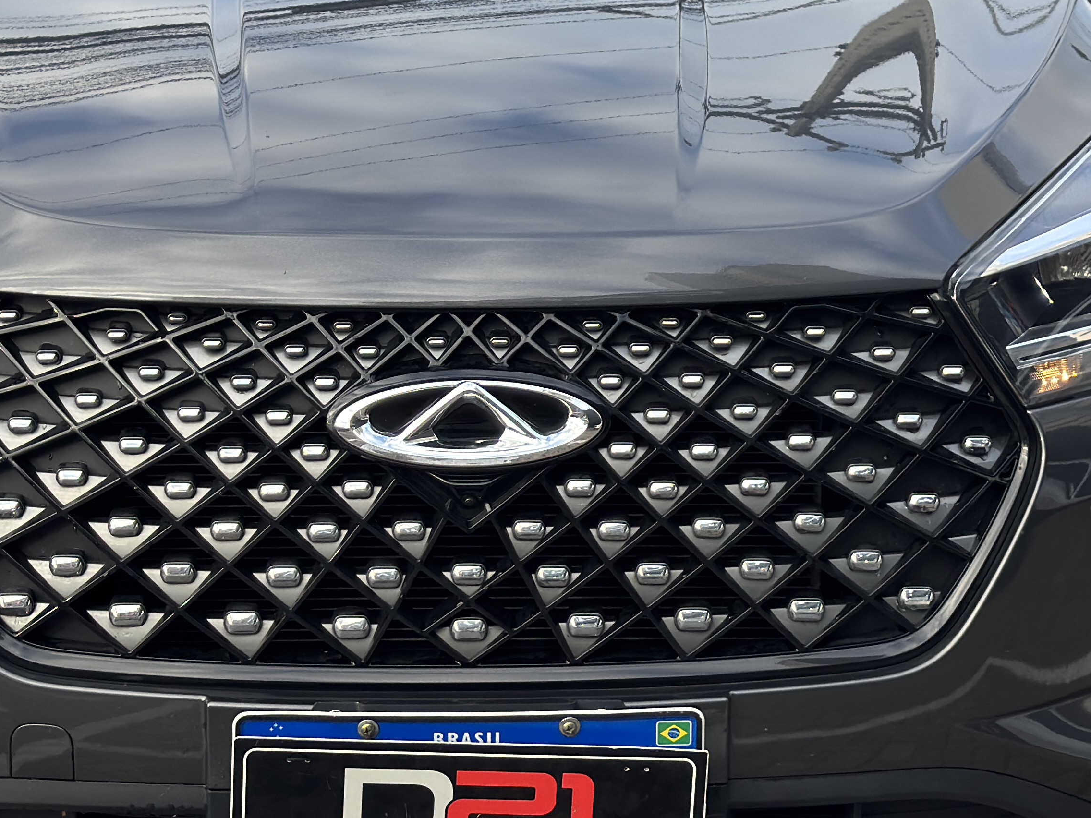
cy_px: 171
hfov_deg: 22.2
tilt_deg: -12.1
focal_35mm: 88
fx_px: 2774
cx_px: 502
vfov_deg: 16.7
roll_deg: -0.5
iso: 100
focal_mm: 6.76
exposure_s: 1/556
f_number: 1.78
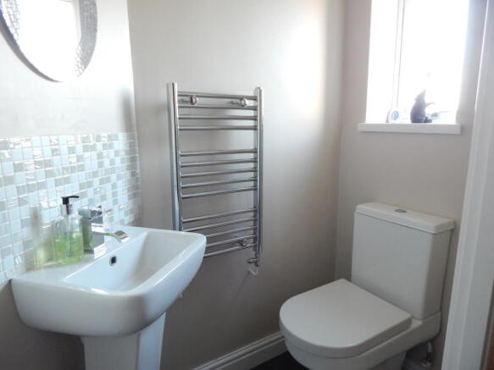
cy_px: 185
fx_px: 328
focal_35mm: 23
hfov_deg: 73.9
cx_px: 247
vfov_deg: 58.9
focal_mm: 4
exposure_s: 1/30
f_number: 3
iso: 400
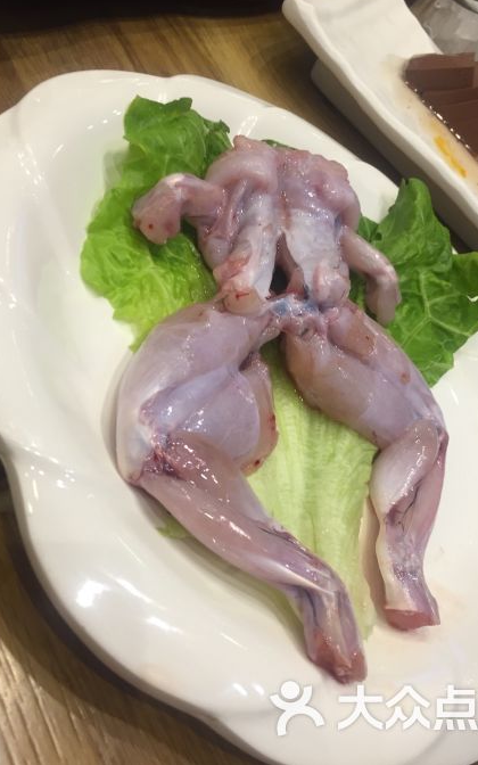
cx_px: 257
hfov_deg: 39.4
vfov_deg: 59.6
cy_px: 369
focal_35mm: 32
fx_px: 667
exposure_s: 1/33
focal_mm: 4.15
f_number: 2.2
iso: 80
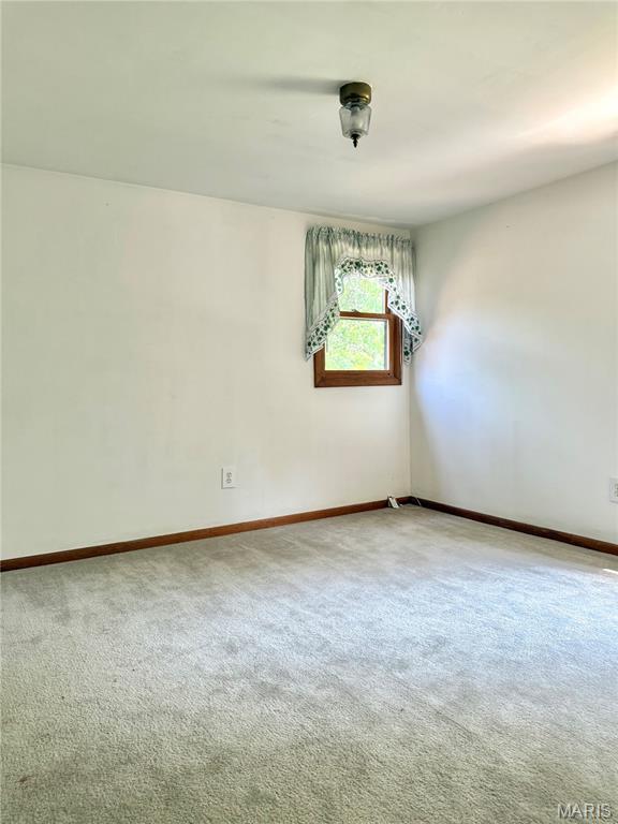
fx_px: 571
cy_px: 412
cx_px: 309
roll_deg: +0.9
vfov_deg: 71.6
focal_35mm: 24
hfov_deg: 56.8
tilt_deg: -3.2
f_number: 1.78
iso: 160
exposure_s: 1/121
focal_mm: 6.76
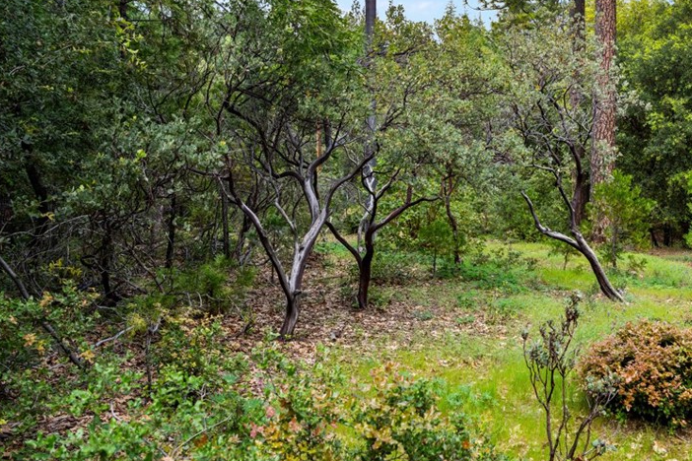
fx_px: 673
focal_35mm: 35
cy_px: 229
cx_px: 493
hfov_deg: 52.7
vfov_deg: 37.9
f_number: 5
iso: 400
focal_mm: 24
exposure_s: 1/160
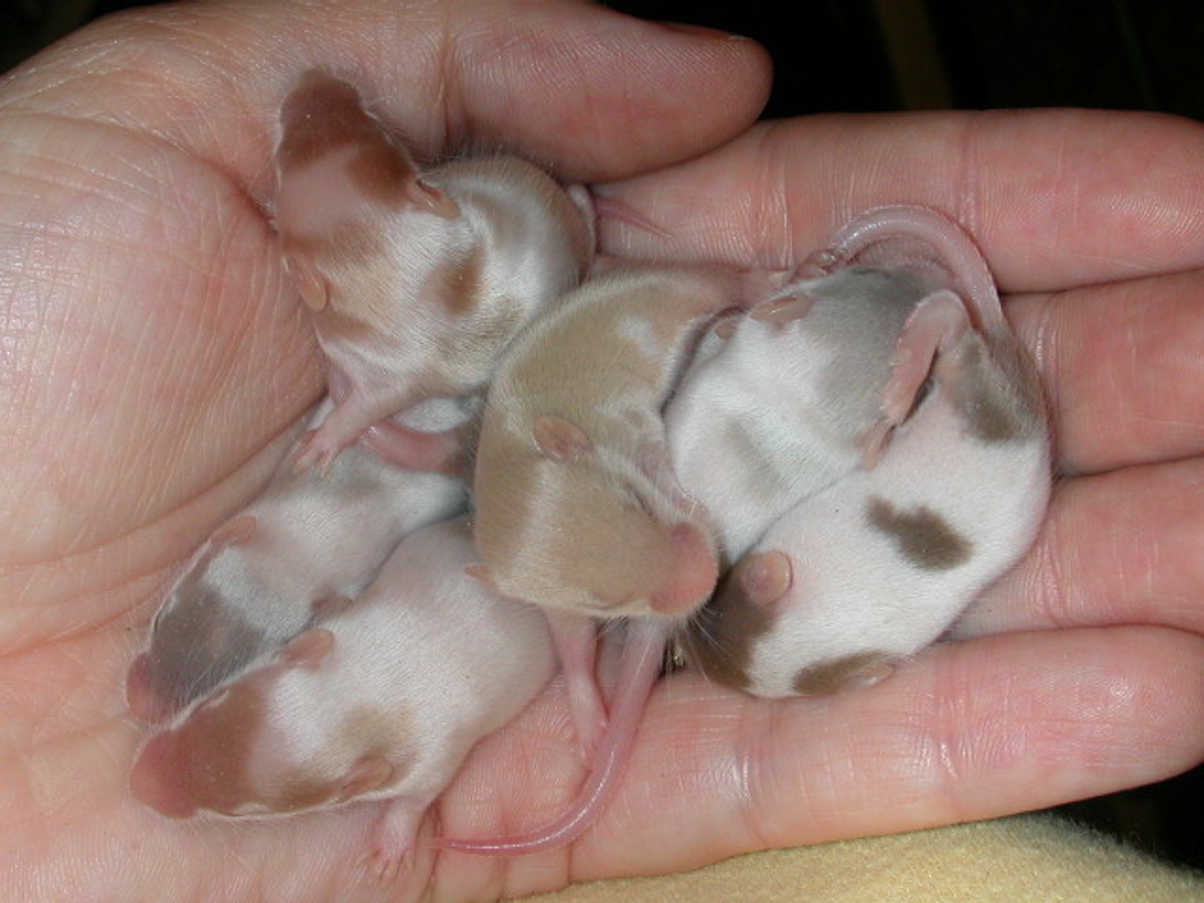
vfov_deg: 22.9
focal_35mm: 64
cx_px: 602
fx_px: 2226
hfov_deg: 30.3
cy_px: 452
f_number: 5.9
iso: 100
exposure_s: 1/59.9
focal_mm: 9.7
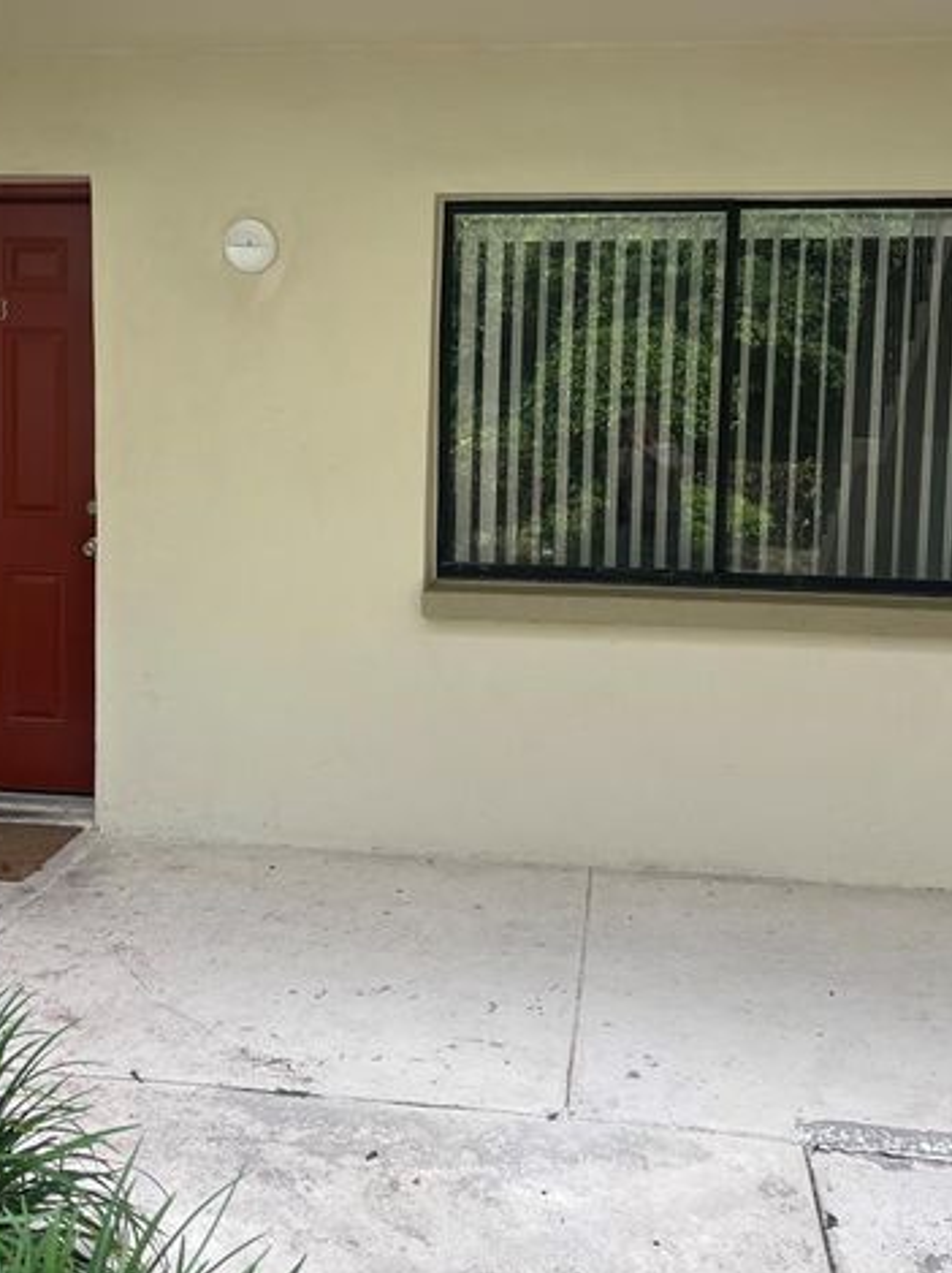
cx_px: 420
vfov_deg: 49.9
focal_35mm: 37
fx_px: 1359
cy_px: 512
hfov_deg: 38.6
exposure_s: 1/450
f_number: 1.6
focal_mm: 5.1
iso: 50
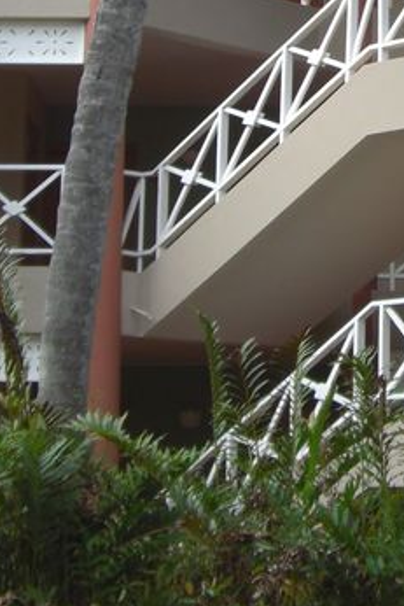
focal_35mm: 117
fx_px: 1967
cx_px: 549
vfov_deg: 17.1
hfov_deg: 11.4
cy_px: -5
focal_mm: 6.2
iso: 64
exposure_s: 1/320
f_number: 2.7
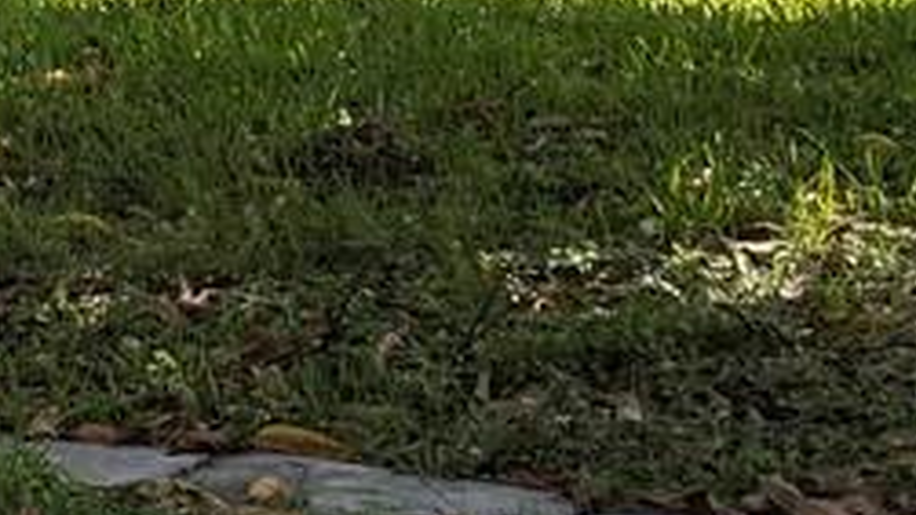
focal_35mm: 167
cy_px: -223
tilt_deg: -5.6
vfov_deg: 7.2
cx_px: -1624
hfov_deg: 10.2
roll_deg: +0.3
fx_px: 4055
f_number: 1.78
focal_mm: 6.76
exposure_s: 1/1653
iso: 100
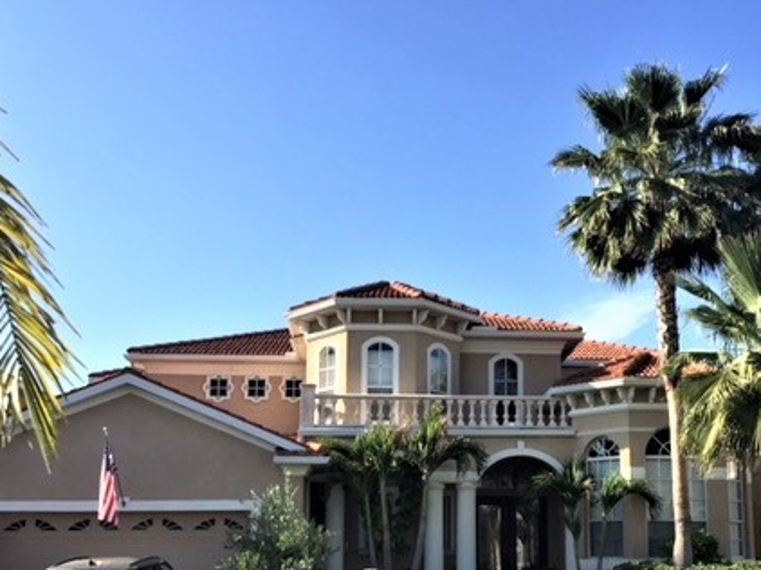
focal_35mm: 44
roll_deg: -0.5
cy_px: 411
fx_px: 967
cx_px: 460
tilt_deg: +9.5
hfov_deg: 42.7
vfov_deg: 32.4
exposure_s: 1/1236
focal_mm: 4.15
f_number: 2.2
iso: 32
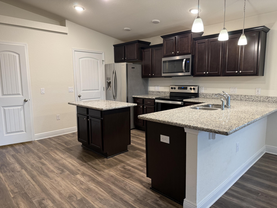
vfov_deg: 56.8
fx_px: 192
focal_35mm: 24
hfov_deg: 71.6
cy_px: 104
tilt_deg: -7.7
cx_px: 138
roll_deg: +0.9
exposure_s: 1/60
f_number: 1.78
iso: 160
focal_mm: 6.76
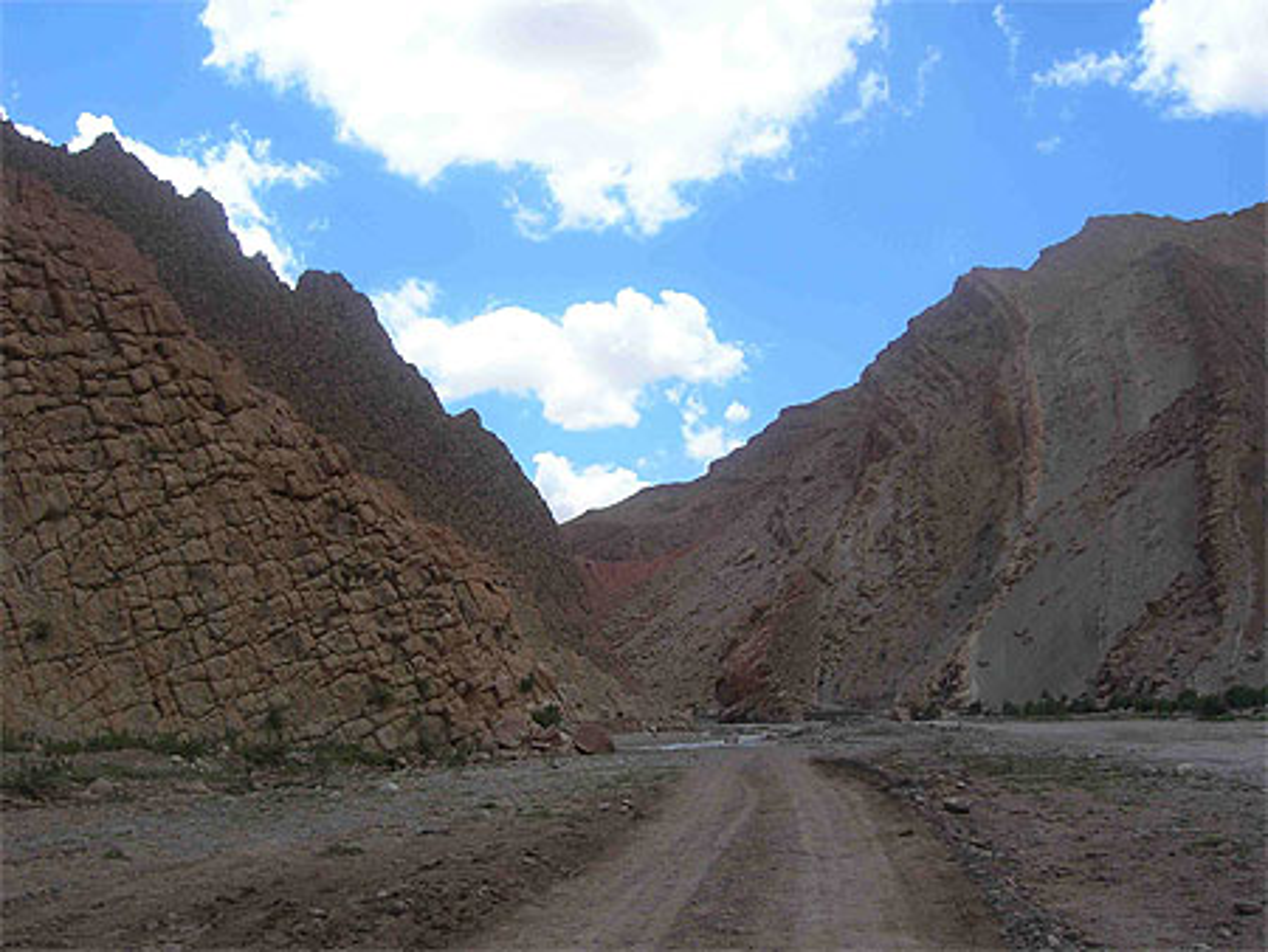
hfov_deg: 49.0
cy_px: 476
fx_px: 1393
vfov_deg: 37.8
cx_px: 634
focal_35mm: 38
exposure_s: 1/457
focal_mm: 7.8
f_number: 4.8
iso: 50
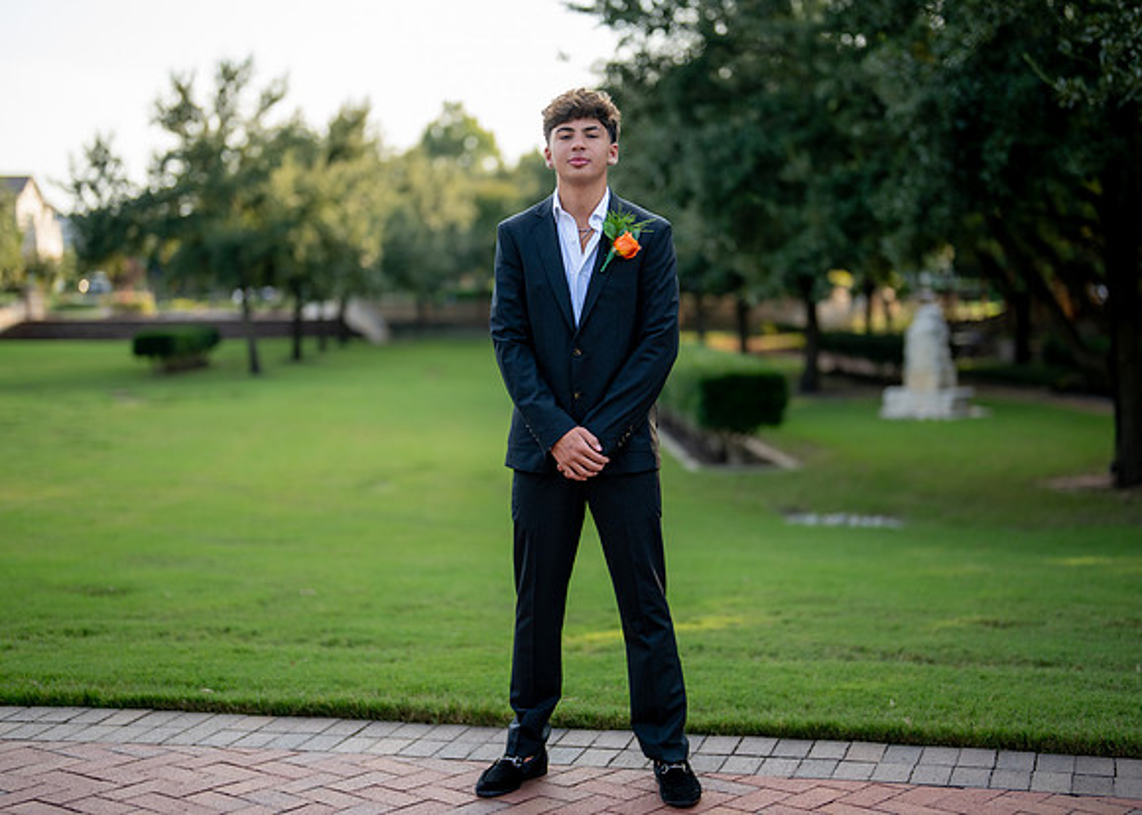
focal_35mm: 56
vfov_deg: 25.5
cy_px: 402
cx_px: 602
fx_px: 1804
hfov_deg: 35.1
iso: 200
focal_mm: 50
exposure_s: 1/2000
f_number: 1.2
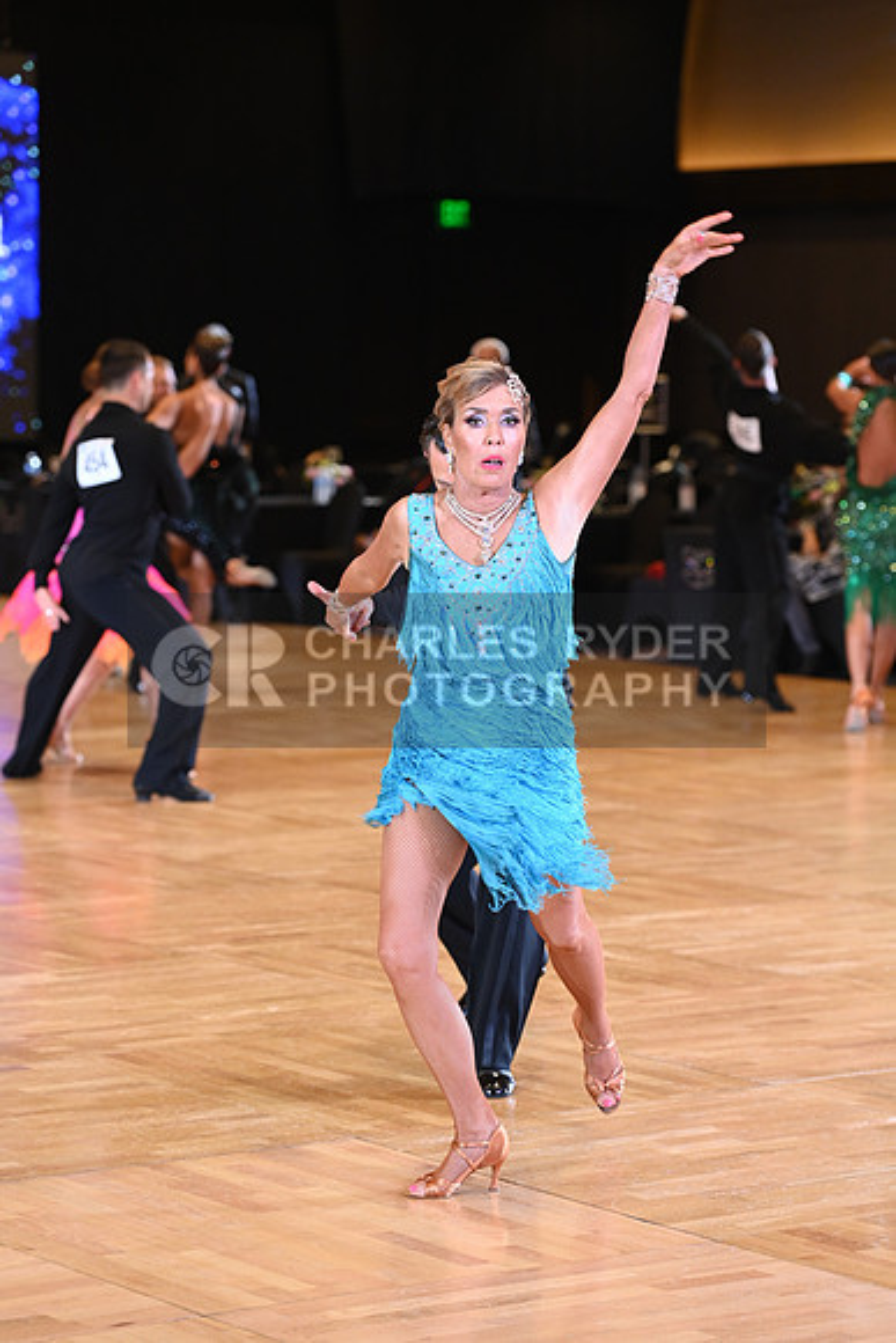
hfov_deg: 12.2
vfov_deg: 18.3
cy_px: 672
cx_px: 448
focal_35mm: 112
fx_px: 4179
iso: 2500
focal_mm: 112
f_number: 4
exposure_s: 1/400
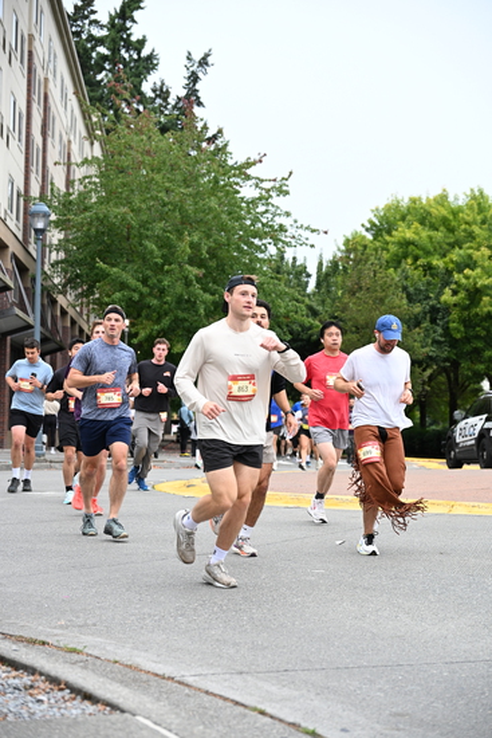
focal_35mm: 65
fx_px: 1332
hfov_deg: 20.9
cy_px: 369
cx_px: 246
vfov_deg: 31.0
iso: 1600
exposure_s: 1/800
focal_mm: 65
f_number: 4
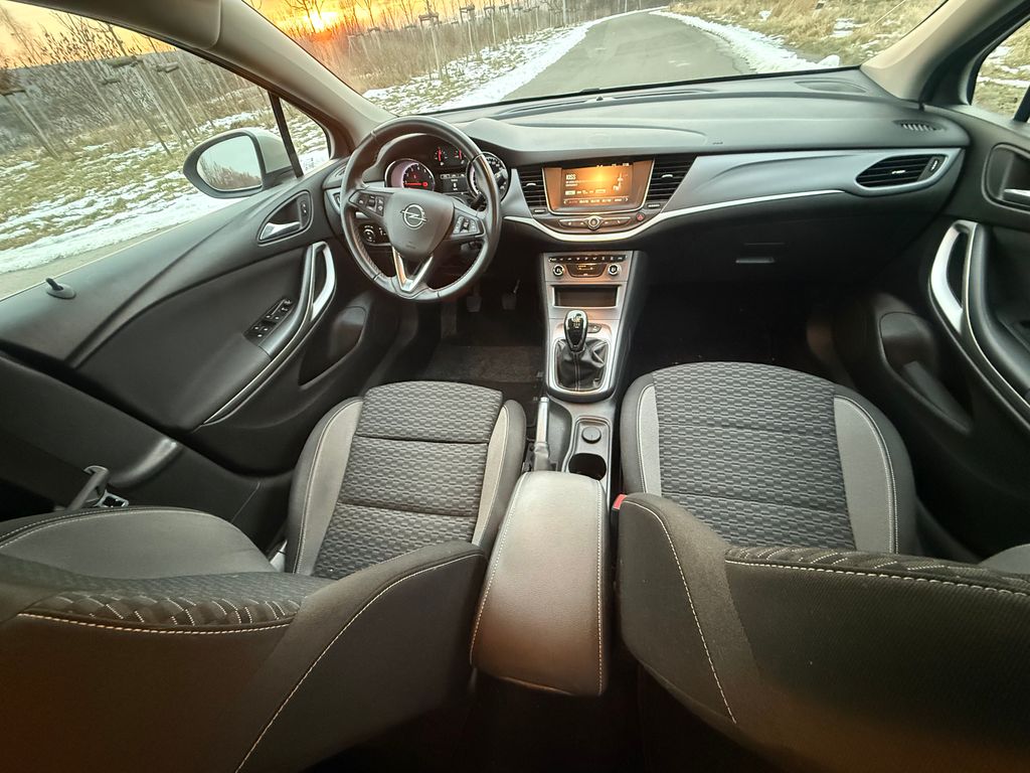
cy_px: 386
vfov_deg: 85.7
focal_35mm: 14
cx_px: 515
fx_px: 417
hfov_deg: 102.1
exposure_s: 1/33
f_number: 2.2
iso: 1000
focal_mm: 2.22
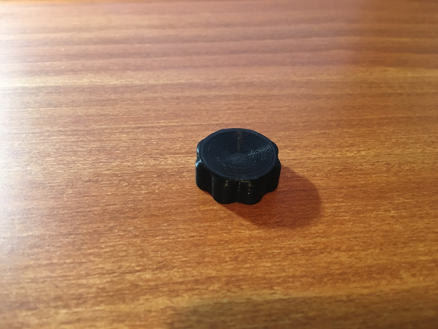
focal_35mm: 29
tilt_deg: -42.6
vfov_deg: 48.2
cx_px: 219
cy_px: 164
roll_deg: -1.8
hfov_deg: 61.7
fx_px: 367
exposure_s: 1/17
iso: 200
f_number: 2.2
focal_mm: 4.15
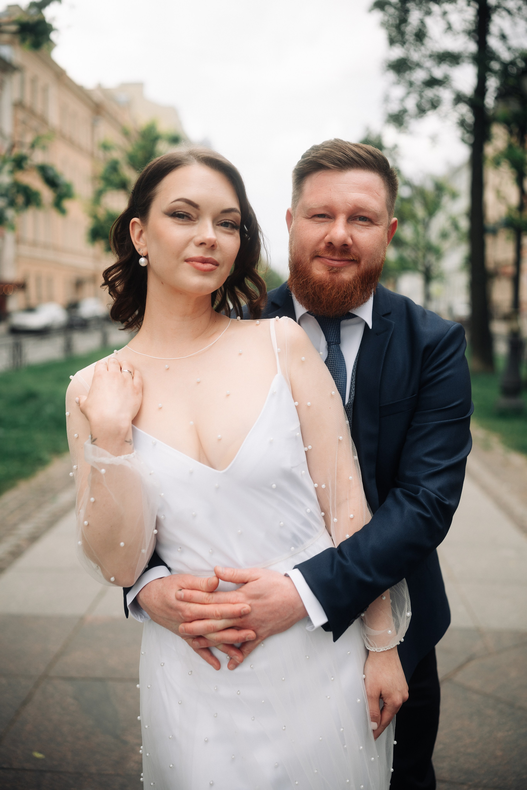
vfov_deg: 54.4
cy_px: 395
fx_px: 768
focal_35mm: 35
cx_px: 264
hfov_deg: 37.9
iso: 160
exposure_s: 1/640
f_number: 1.8
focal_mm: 35
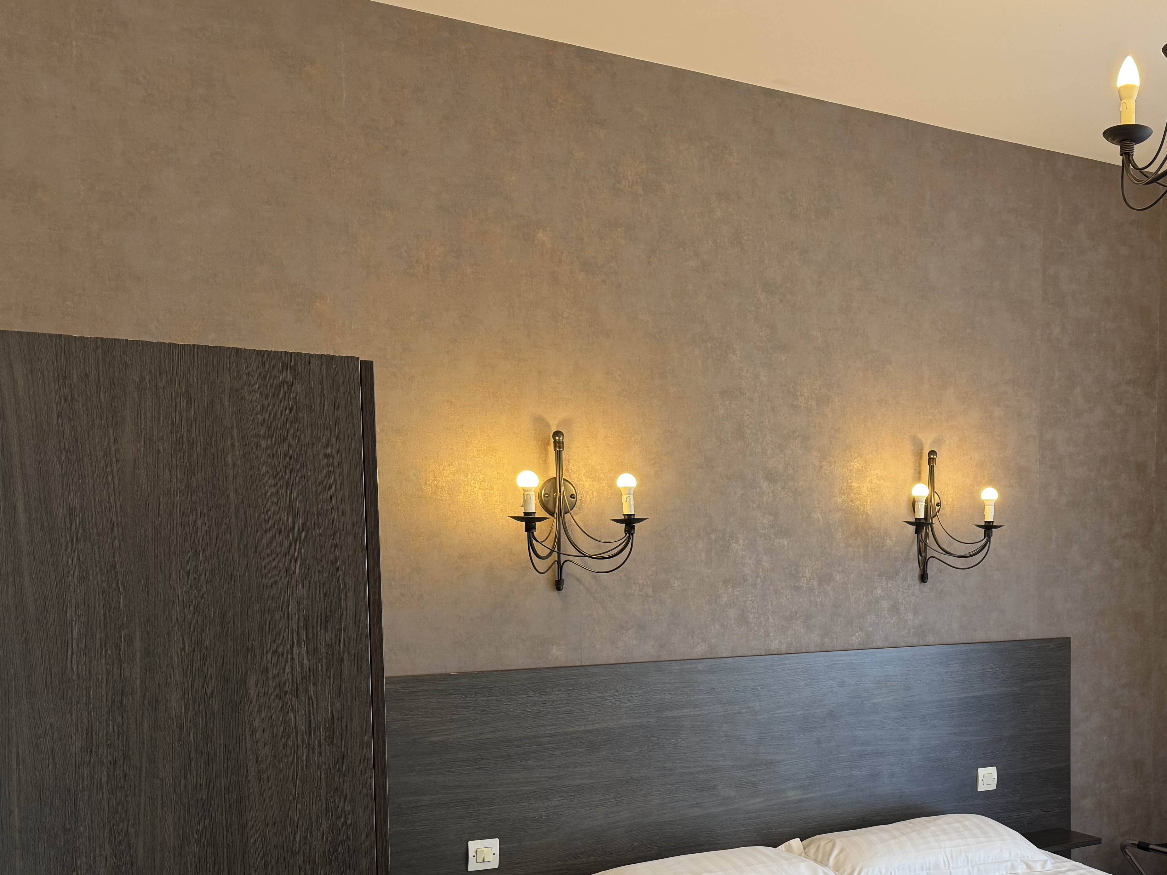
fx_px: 1247
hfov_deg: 48.4
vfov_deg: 37.9
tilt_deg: -4.3
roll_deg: +0.2
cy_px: 634
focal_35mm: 37
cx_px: 858
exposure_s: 1/100
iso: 160
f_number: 1.78
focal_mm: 6.76
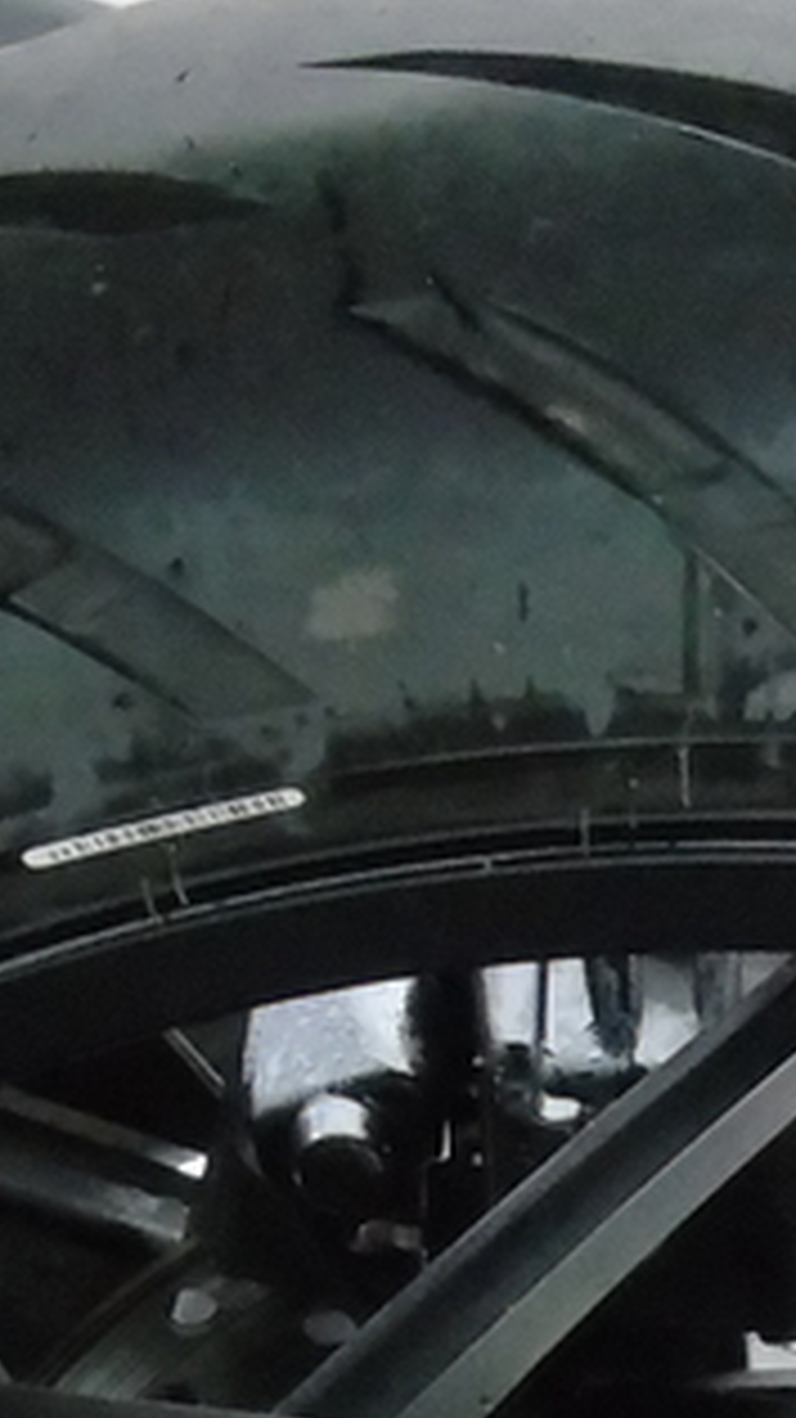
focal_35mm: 141
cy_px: 1693
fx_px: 5295
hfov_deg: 8.6
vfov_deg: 14.7
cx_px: 688
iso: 800
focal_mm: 6.1
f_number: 3.8
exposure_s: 1/30
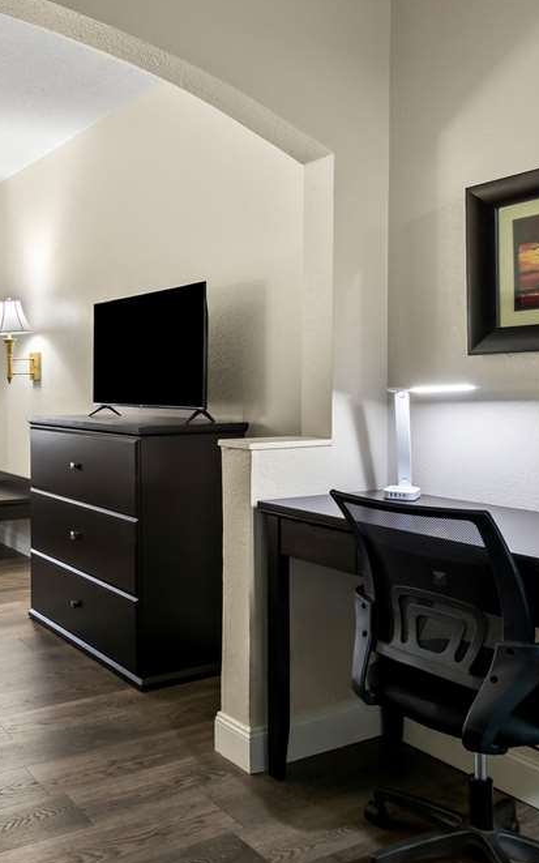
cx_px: 54
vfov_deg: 62.9
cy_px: 438
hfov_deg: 38.9
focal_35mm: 30
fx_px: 705
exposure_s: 1/2
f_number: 11
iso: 400
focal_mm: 19
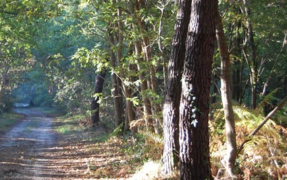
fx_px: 900
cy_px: 76
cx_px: 42
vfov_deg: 11.4
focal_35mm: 115
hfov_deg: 17.9
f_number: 5
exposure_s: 1/60
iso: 400
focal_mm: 40
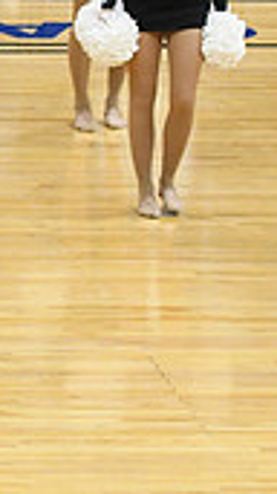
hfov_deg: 3.2
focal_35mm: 373
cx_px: -537
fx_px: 4878
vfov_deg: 5.8
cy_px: 105
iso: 3200
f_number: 2.8
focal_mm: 70
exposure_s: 1/400
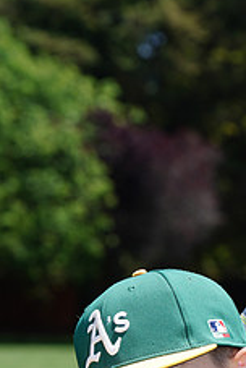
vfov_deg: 5.4
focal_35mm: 383
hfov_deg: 3.6
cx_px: 223
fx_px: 3914
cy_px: 446
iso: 200
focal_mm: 150
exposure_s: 1/200
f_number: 10
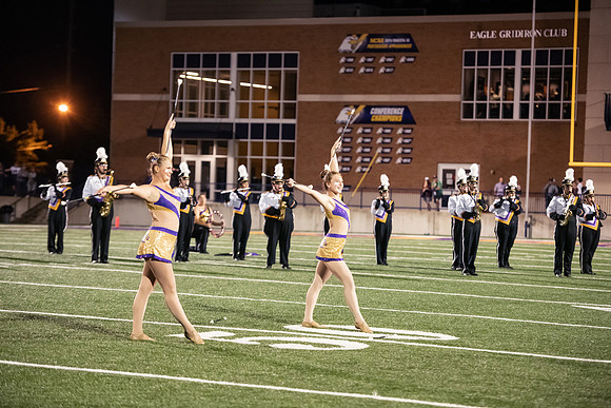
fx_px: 1969
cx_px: 306
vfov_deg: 11.8
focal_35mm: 116
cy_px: 204
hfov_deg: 17.6
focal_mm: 116
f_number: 3.2
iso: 5000
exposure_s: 1/500
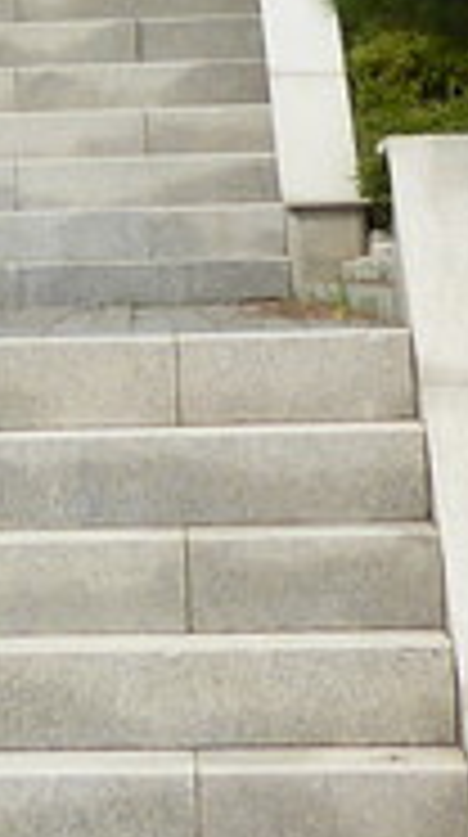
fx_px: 3901
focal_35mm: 176
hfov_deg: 6.6
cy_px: 4
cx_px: -544
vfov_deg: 12.1
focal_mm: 4.3
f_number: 3.3
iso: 100
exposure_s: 1/1300
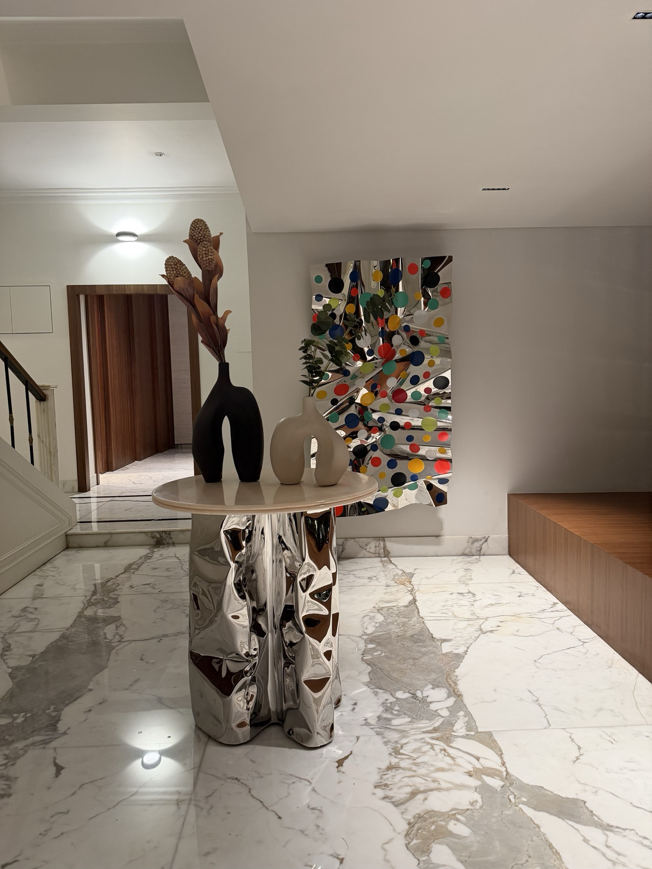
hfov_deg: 56.8
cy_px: 434
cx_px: 326
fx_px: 603
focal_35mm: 24
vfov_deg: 71.6
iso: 320
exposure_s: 1/50
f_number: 1.78
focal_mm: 6.76
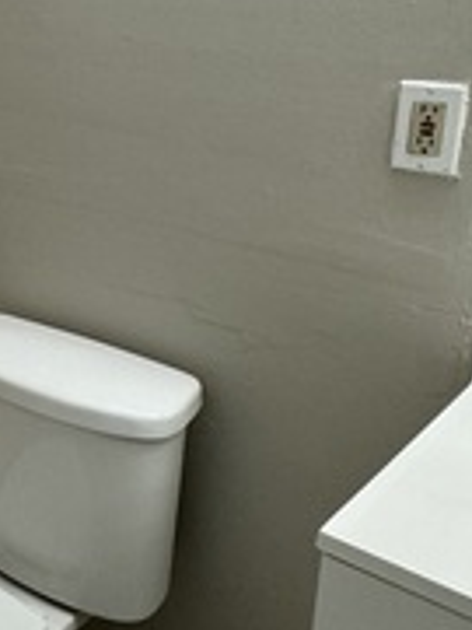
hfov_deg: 21.6
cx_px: -304
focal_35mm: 52
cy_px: 149
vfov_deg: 35.9
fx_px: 945
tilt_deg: -12.9
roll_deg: +3.3
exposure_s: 1/120
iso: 160
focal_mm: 2.22
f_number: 2.2
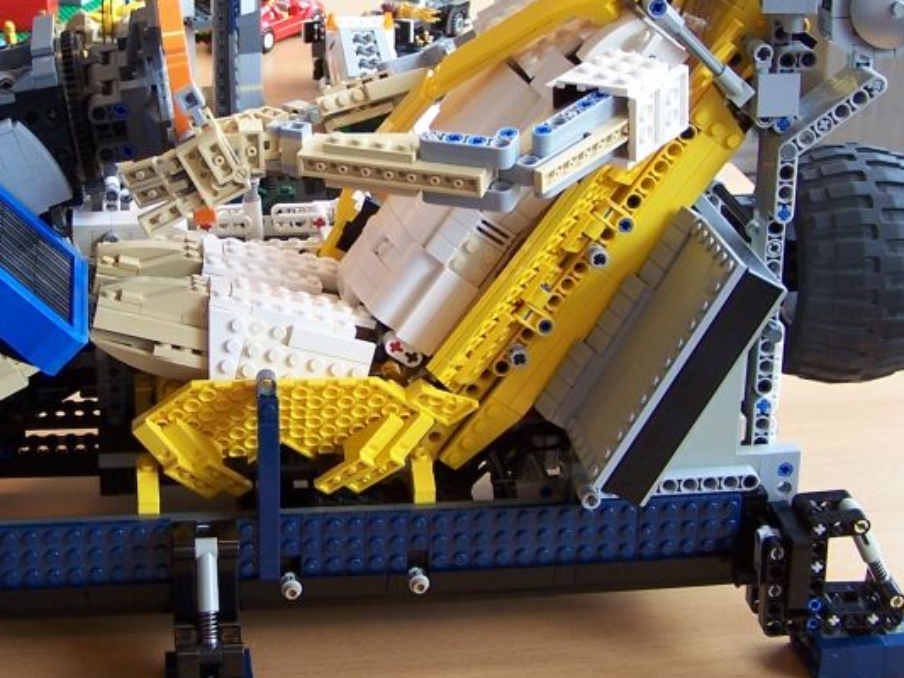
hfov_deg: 26.5
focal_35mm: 73
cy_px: 241
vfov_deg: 20.1
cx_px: 305
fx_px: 1907
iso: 80
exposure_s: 1/20
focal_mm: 6.3
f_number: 2.8
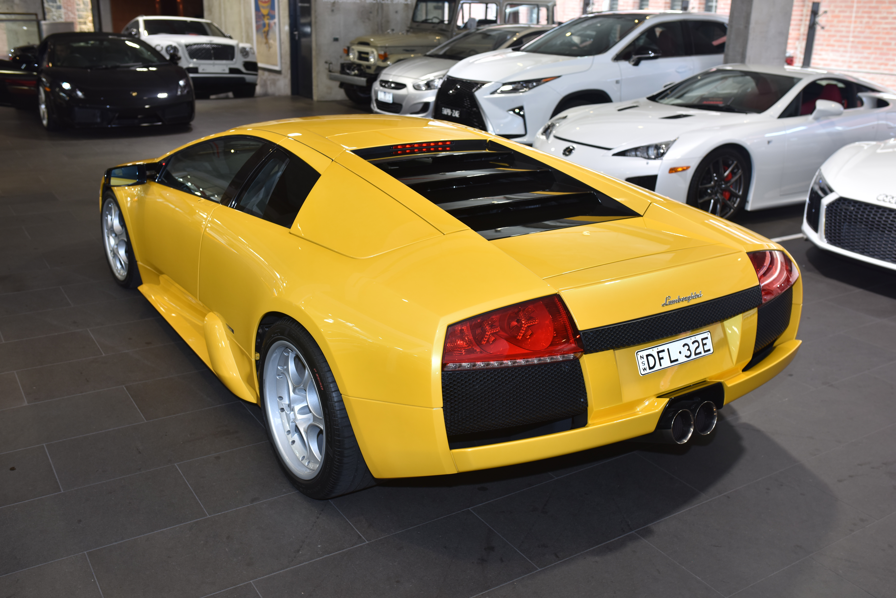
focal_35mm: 35
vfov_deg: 37.9
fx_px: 871
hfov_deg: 54.4
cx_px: 448
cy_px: 299
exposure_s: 1/50
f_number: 4
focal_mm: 35
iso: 320
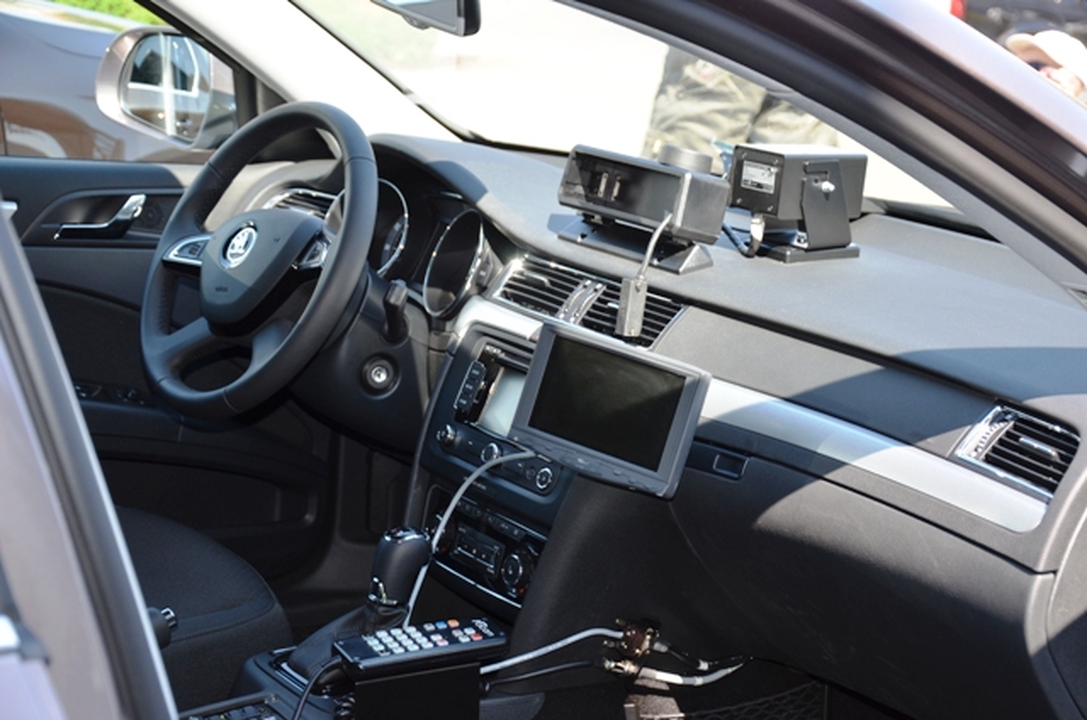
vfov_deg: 18.8
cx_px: 544
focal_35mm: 72
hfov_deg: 28.1
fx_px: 2170
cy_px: 360
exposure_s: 1/160
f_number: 4.8
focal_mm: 48
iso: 200
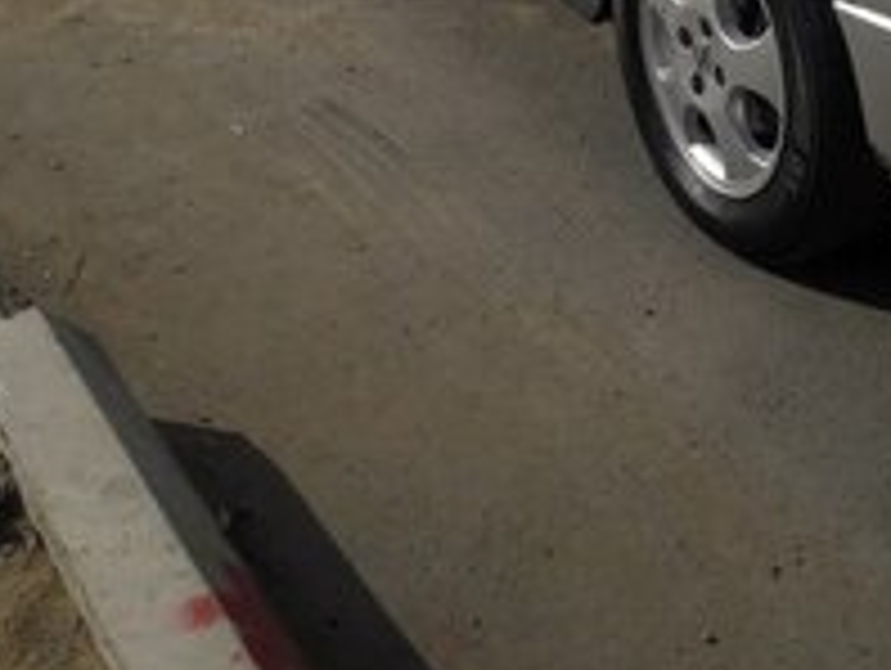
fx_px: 1804
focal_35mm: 70
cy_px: -333
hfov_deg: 27.4
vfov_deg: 18.6
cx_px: 670
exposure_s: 1/4505
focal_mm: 3.7
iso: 40
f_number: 1.9
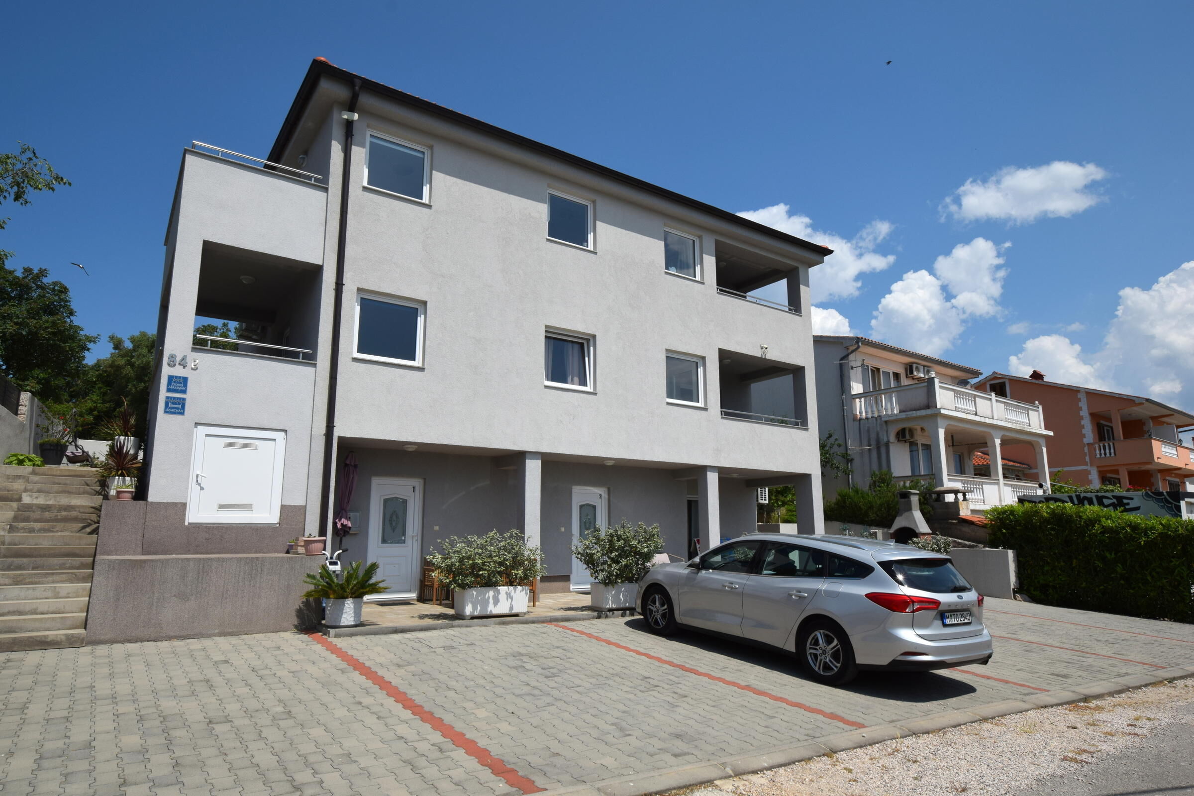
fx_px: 696
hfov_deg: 81.2
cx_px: 597
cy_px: 398
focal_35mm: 21
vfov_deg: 59.5
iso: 200
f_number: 11
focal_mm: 14
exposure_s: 1/500
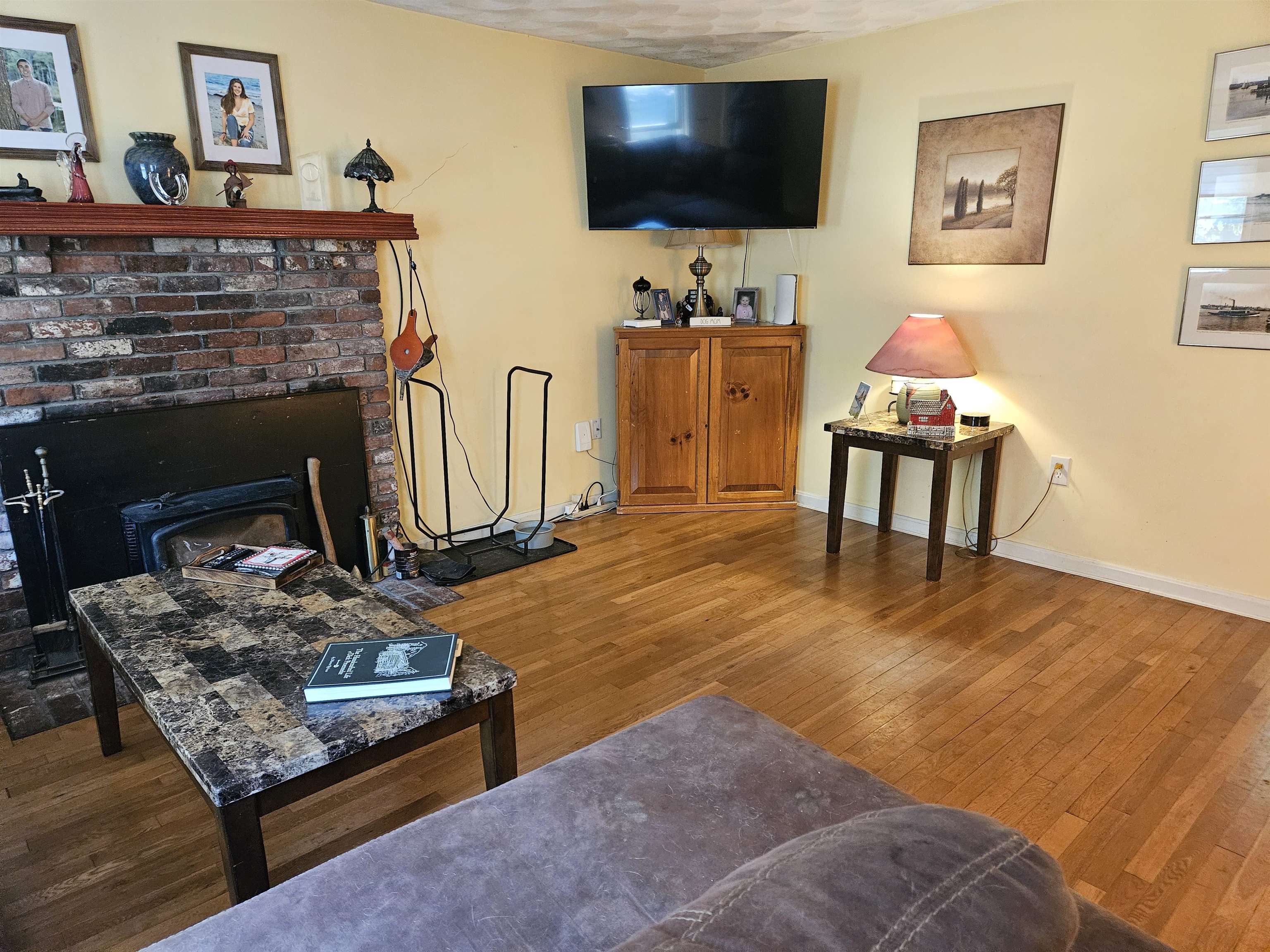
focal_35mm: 23
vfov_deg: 58.9
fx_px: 844
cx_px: 635
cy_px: 476
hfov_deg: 73.9
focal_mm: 5.4
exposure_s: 1/120
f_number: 1.8
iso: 1000
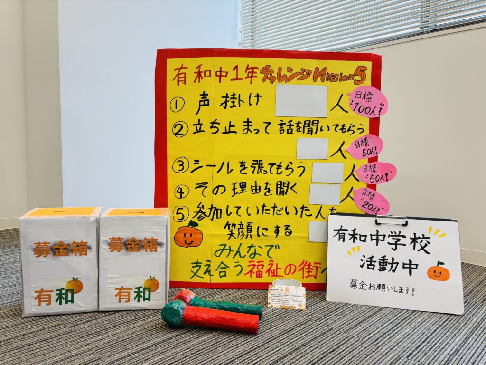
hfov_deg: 67.3
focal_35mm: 26
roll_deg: -1.3
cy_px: 182
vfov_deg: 53.1
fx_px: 365
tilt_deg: -5.7
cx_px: 243
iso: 32
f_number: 1.6
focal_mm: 5.96
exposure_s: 1/121
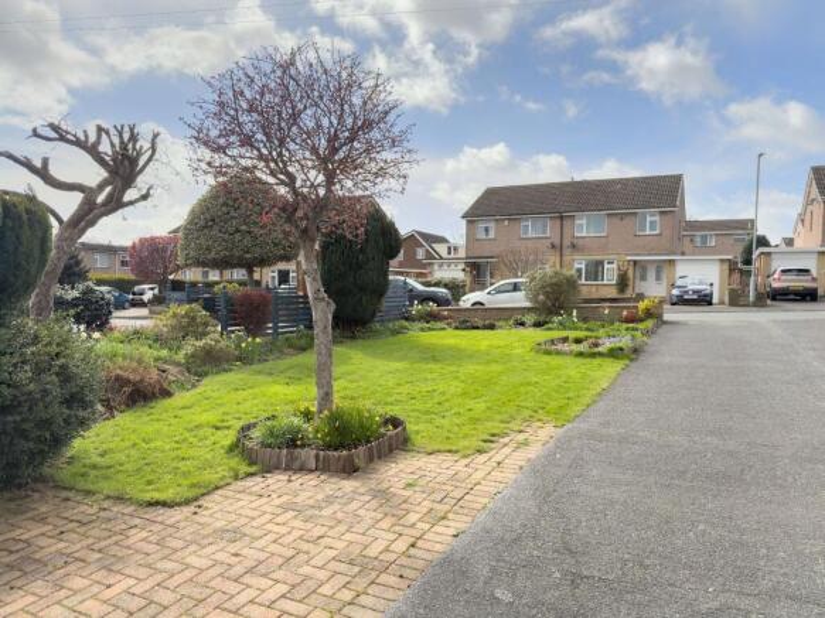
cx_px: 412
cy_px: 309
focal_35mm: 24
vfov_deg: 56.8
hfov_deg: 71.6
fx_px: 572
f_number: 1.8
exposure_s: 1/6000
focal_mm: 6.76
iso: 100
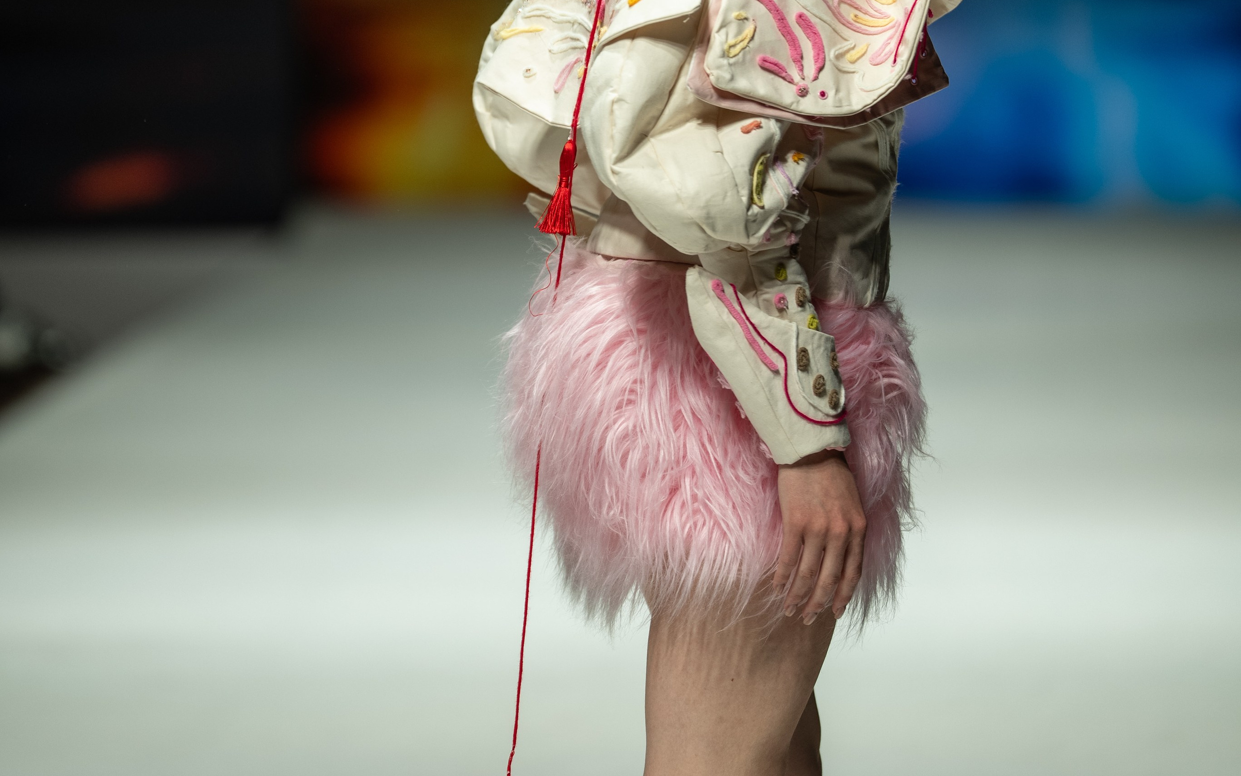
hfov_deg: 6.9
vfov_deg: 4.3
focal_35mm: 306
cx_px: 620
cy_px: -61
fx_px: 10350
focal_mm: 200
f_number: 2.8
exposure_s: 1/320
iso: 200
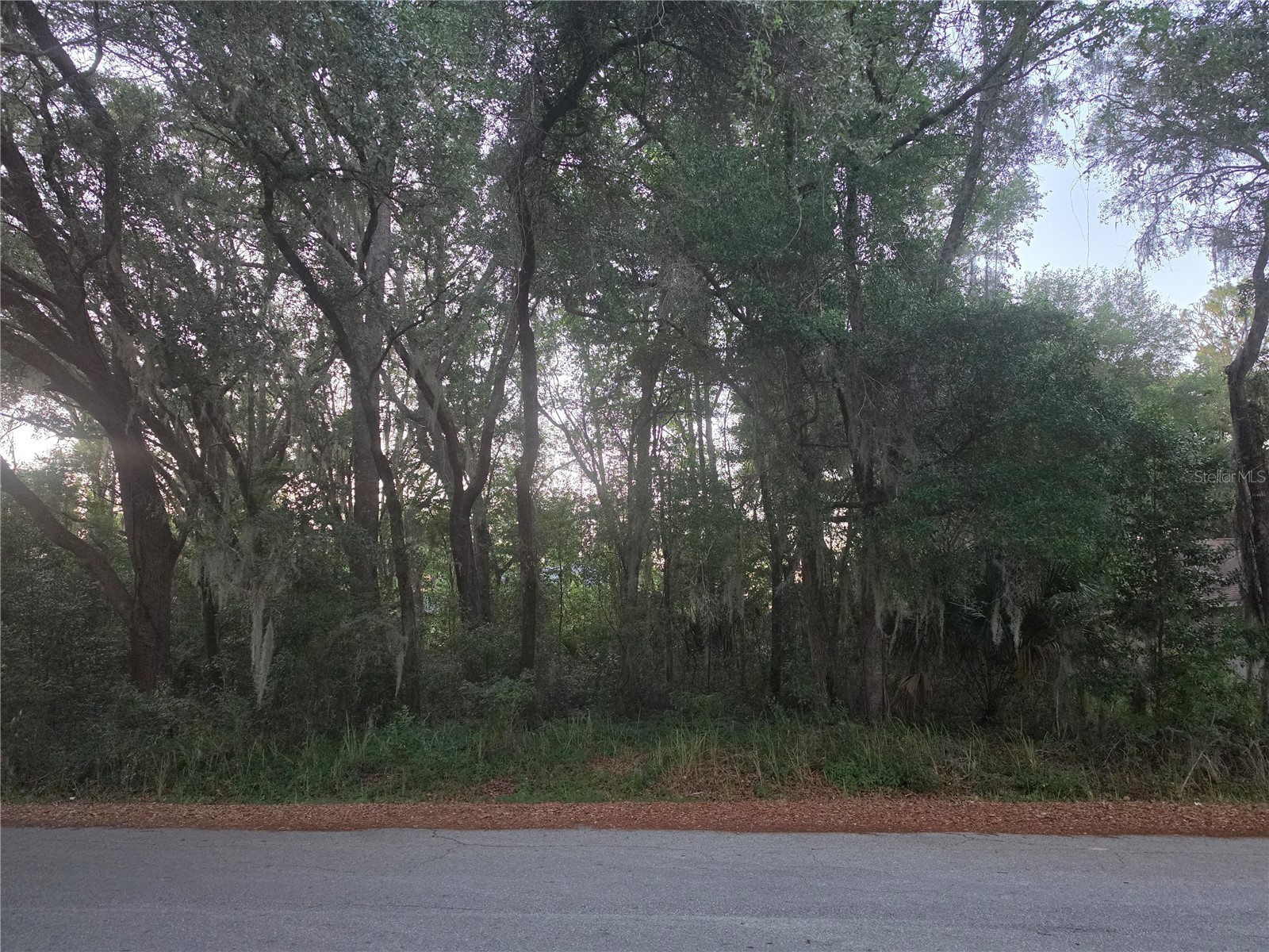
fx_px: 843
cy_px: 476
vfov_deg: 58.9
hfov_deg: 73.9
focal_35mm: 23
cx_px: 634
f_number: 1.4
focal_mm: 6.5
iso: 800
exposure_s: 1/120
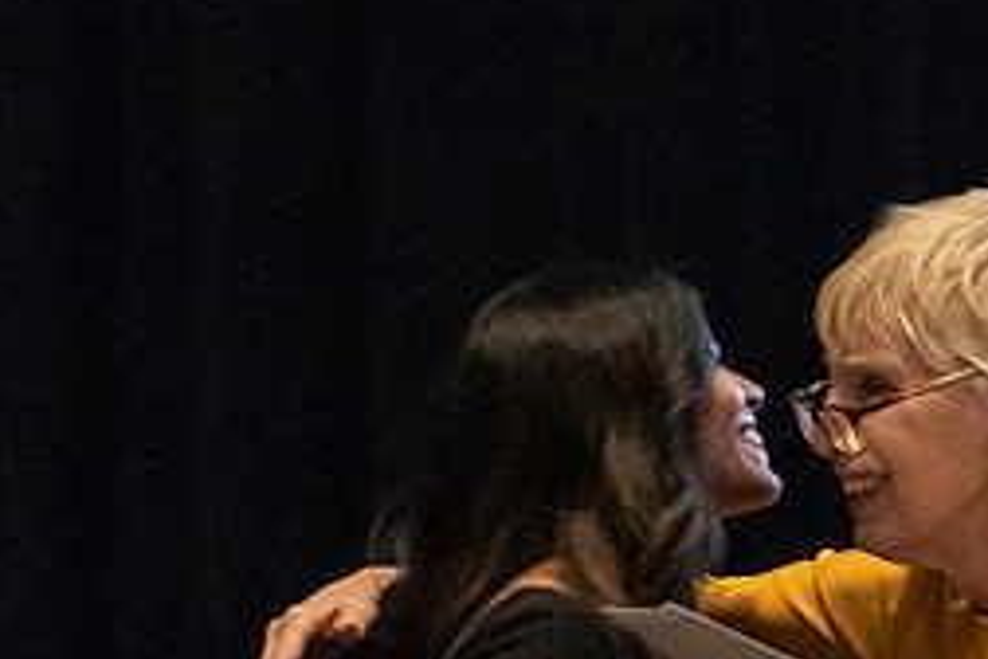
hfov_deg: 5.6
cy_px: 581
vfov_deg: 3.7
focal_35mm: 370
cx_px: 820
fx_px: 10154
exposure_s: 1/200
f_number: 4
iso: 10000
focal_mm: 105
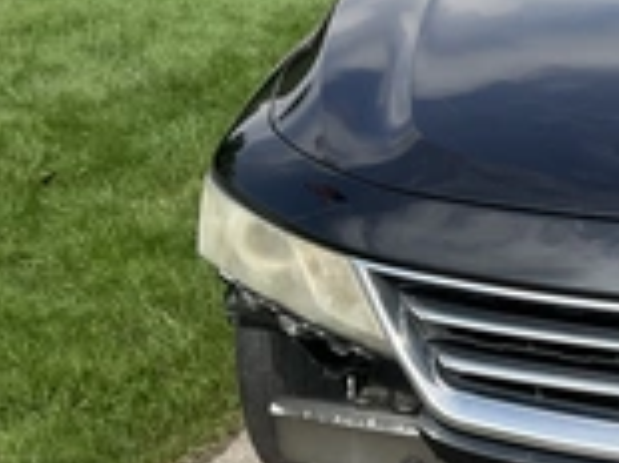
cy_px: 251
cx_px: 763
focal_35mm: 75
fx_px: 1340
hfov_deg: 23.5
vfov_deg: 19.6
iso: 25
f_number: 1.8
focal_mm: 3
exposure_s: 1/1451
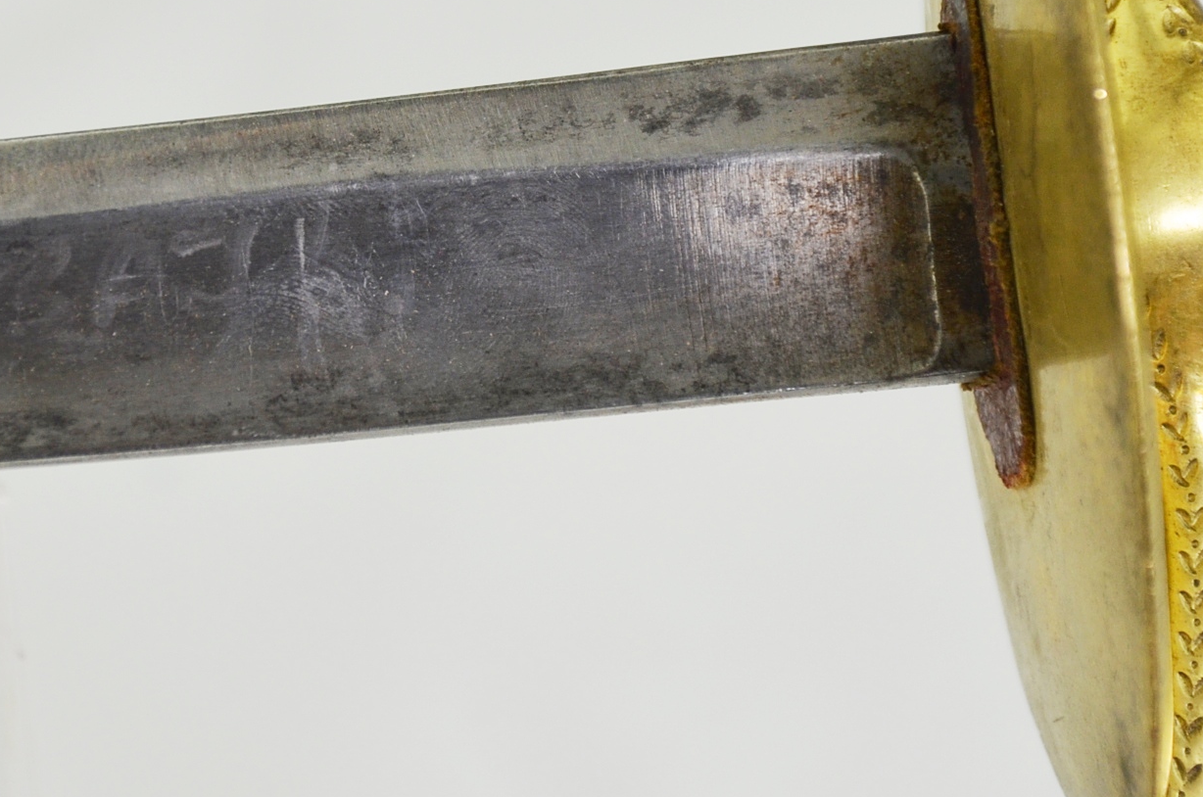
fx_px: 11241
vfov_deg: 4.1
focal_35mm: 337
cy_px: 252
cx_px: 428
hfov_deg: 6.1
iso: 400
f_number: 5.6
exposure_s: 1/320
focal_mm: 112
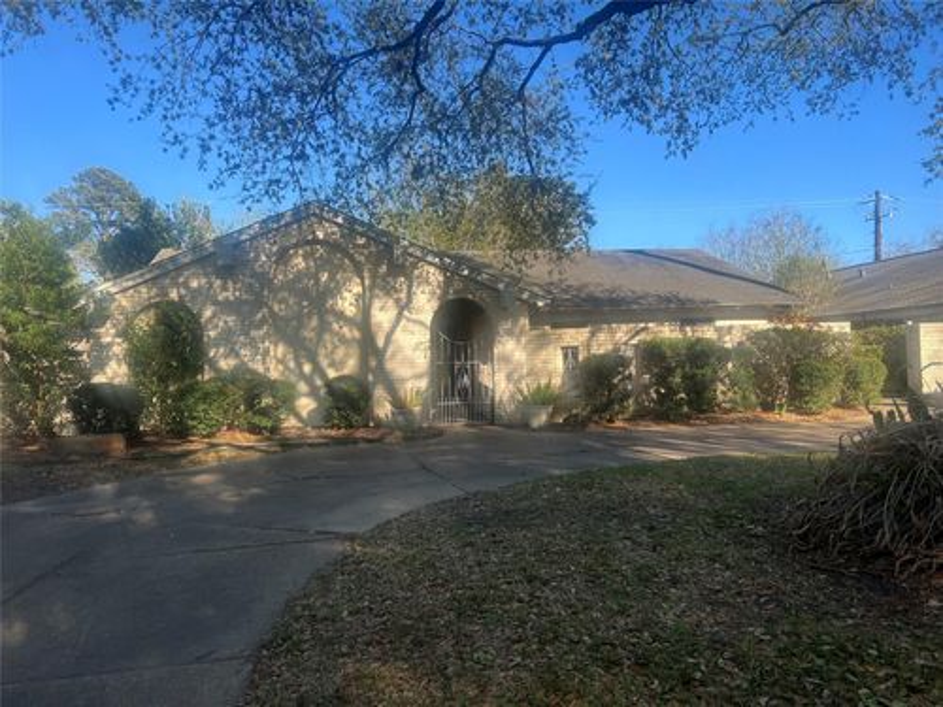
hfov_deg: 67.3
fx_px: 708
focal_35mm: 26
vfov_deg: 53.1
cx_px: 472
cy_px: 354
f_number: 1.5
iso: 50
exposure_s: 1/1669
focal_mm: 5.7
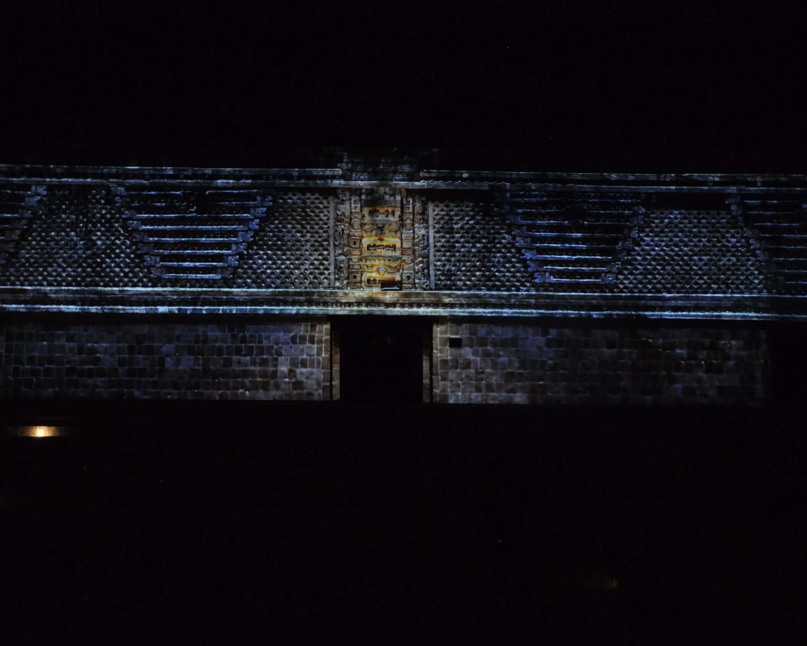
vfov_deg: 35.2
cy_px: 322
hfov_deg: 43.3
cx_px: 385
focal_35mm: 43
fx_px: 1017
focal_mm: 25
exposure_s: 1/10
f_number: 4
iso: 1250
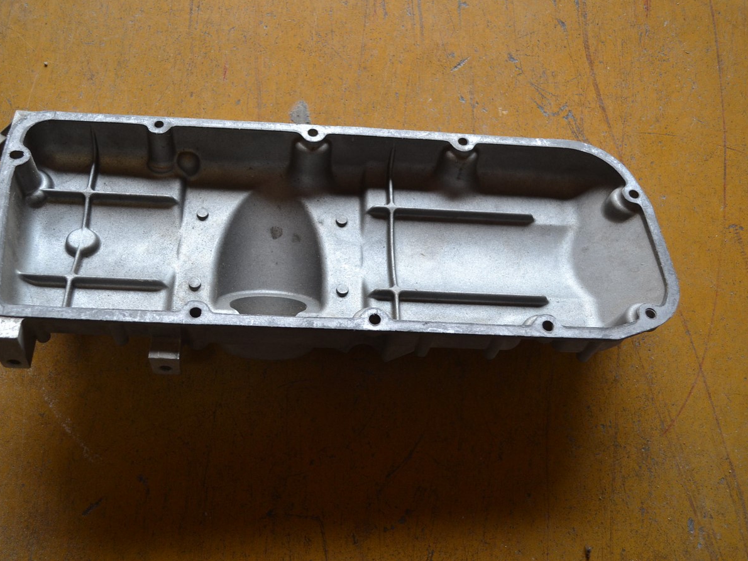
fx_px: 778
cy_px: 279
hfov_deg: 51.3
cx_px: 336
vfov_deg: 39.6
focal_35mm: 36
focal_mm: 22
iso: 560
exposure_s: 1/60
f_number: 4
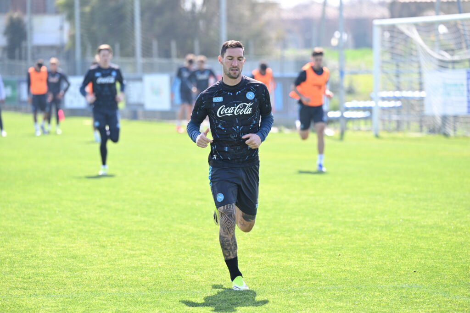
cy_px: 156
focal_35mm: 200
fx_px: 2611
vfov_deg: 6.9
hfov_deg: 10.3
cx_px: 235
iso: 500
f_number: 4
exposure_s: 1/1250
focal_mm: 200
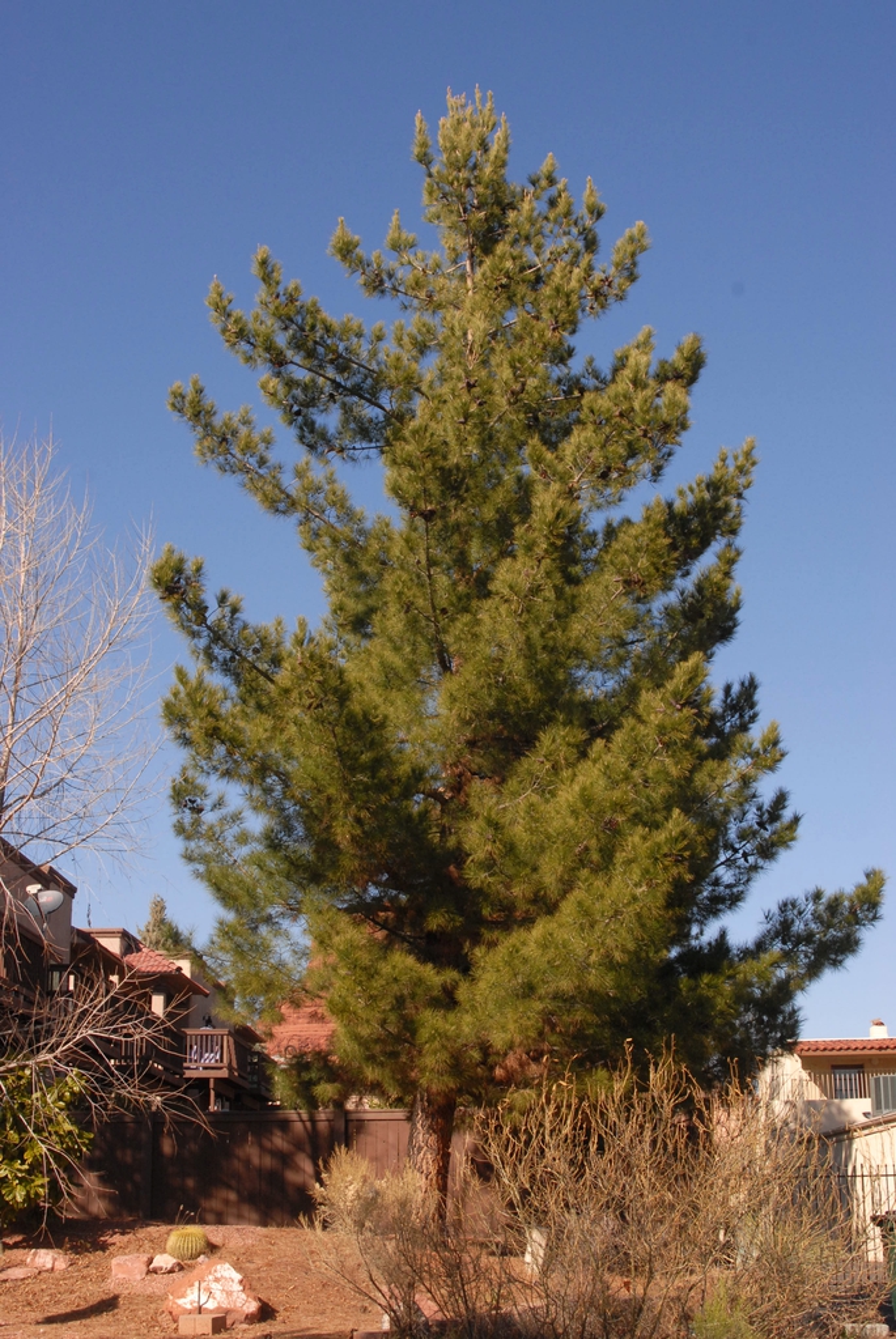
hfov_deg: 28.1
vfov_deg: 41.1
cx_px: 448
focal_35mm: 48
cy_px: 670
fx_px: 1788
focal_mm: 32
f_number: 9
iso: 400
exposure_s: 1/320
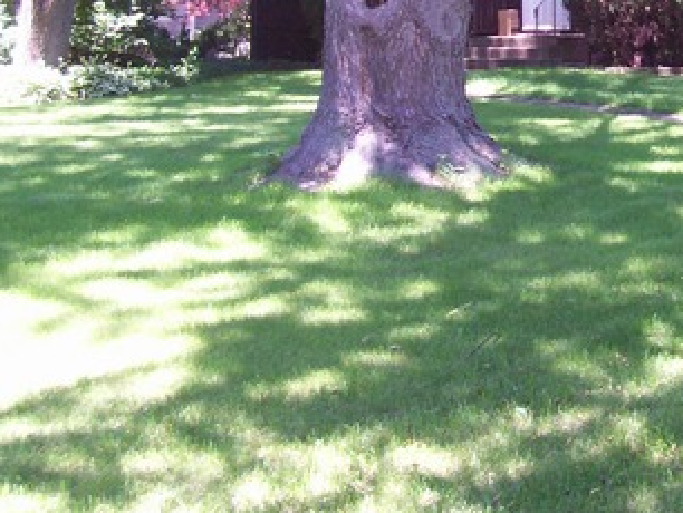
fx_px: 1402
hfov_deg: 25.8
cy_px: 18
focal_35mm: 71
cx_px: 699
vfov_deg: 20.2
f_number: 2.7
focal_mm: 5.6
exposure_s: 1/174
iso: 160
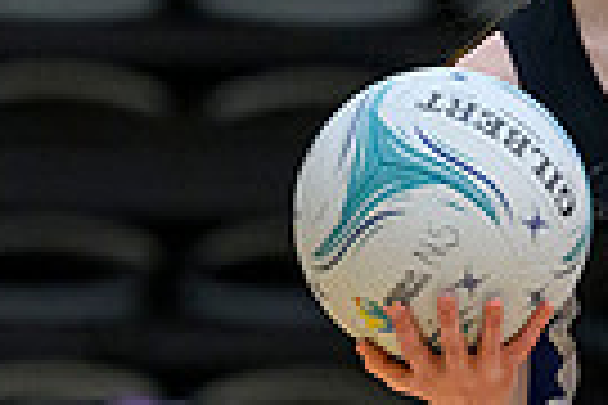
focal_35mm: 1437
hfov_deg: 1.4
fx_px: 24267
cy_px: 234
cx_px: 570
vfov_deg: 1.0
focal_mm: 200
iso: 6400
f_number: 3.5
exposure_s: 1/1000
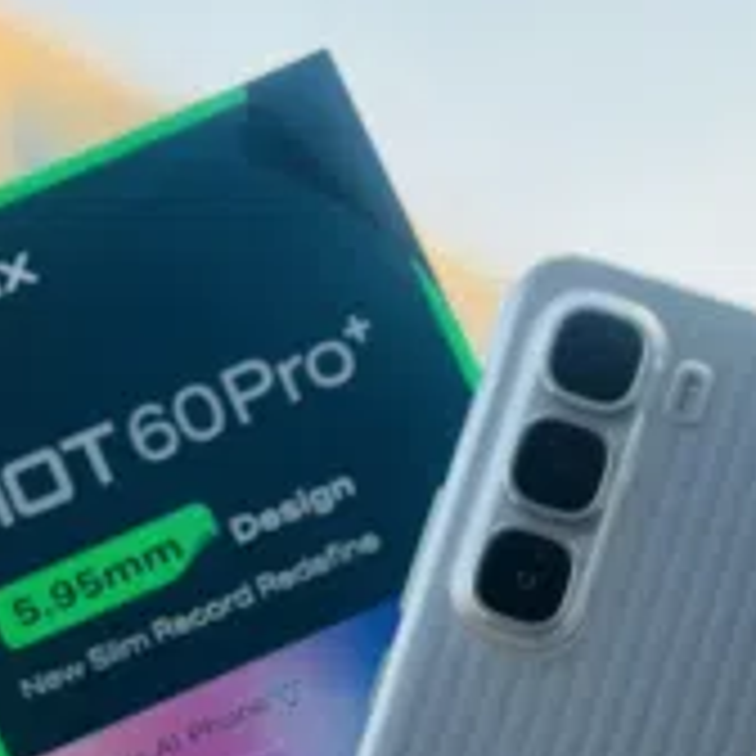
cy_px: 806
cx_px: 382
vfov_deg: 16.8
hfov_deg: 17.2
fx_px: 2496
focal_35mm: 101
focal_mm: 6.86
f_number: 1.78
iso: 80
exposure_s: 1/360
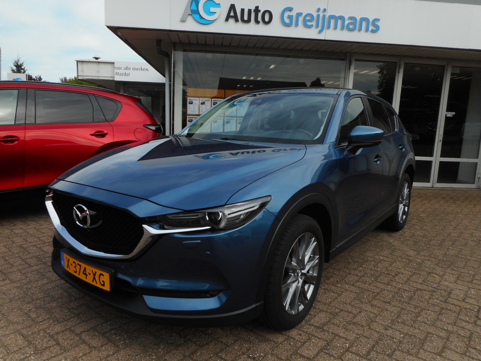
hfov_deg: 69.4
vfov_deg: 54.9
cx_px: 240
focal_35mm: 25
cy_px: 180
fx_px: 347
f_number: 3.7
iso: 80
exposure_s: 1/640
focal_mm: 4.5
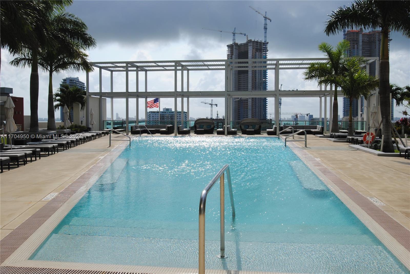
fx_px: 410
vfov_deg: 36.9
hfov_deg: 53.1
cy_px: 137
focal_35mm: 36
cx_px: 205
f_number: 9
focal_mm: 24
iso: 100
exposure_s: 1/320
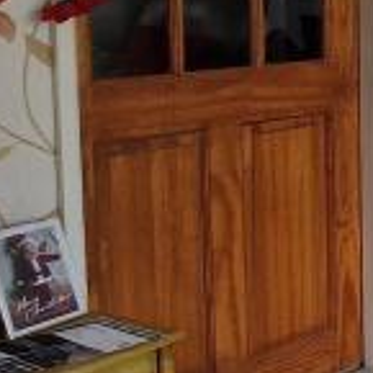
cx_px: 998
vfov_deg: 21.0
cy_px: 46
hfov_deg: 13.0
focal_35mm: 81
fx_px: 987
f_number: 2.2
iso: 100
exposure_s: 1/100
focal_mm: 2.2
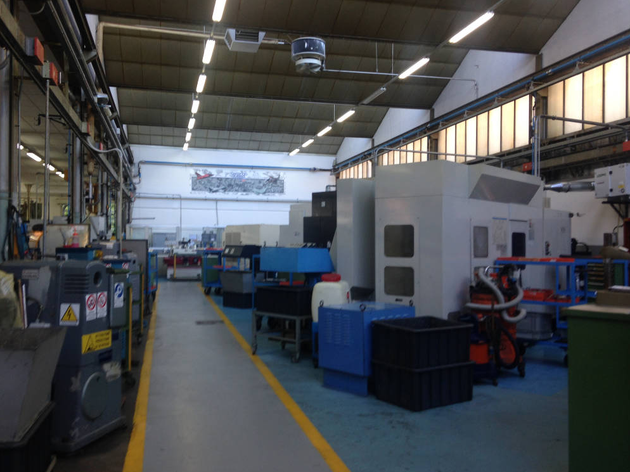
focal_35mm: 34
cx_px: 309
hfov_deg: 54.0
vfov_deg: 41.8
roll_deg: -0.6
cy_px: 238
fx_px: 619
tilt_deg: -0.4
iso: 50
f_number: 2.4
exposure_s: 1/40
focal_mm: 4.12
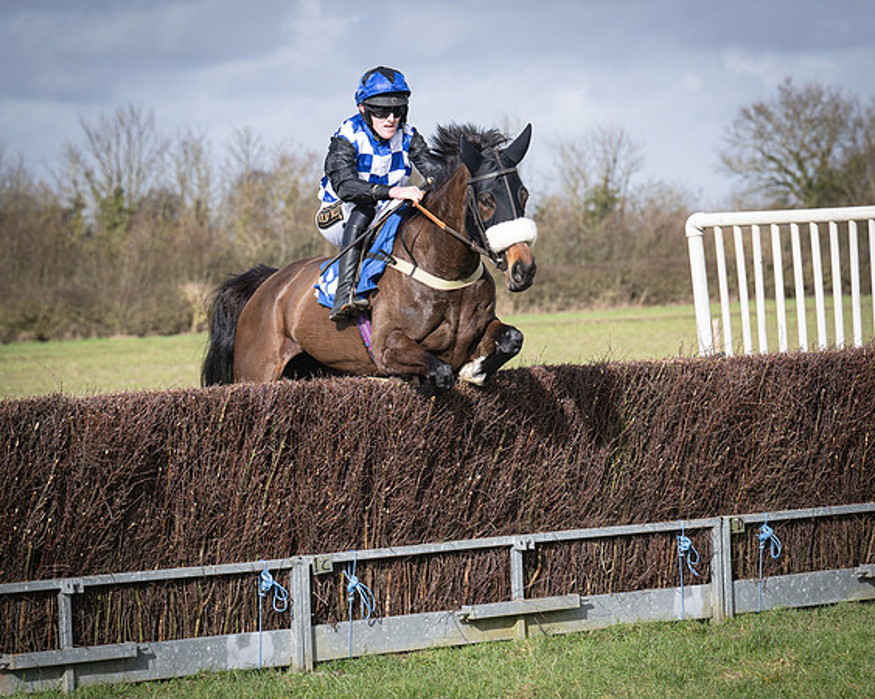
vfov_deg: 9.2
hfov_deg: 11.5
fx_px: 4331
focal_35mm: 167
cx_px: 438
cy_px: 363
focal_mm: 102
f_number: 4
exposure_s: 1/3200
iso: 400
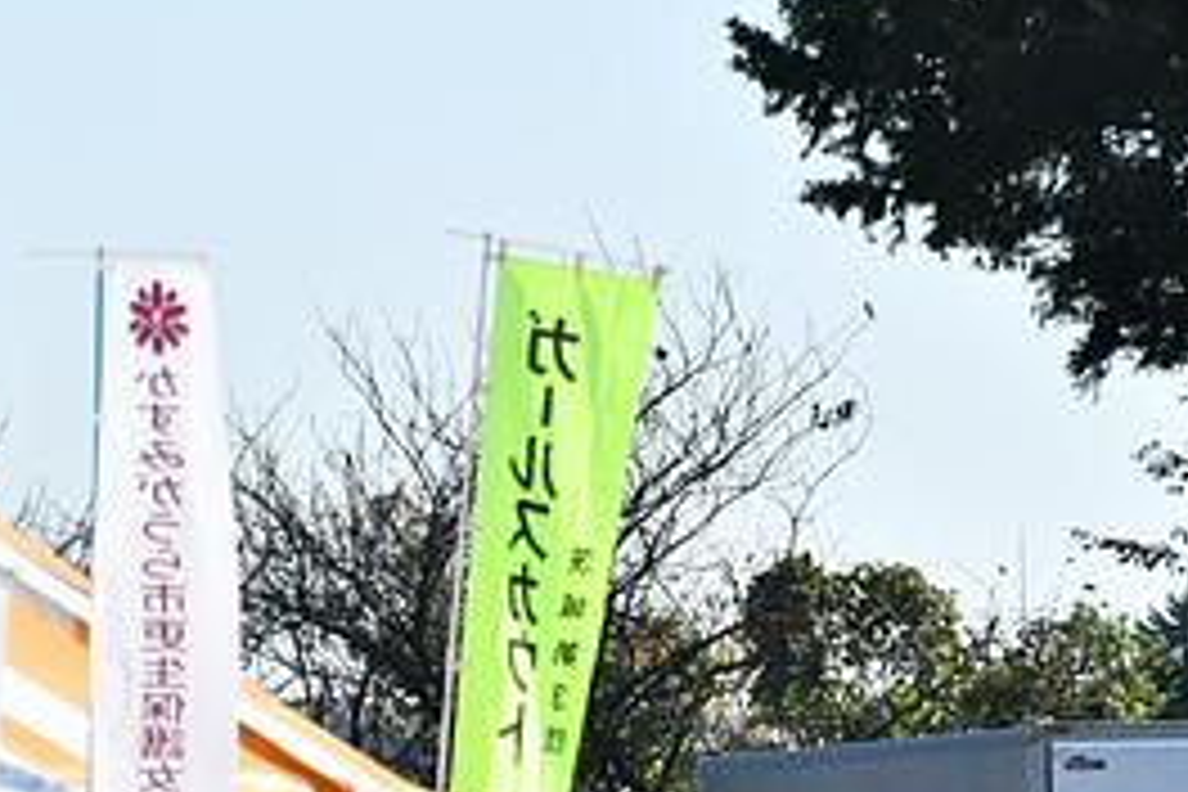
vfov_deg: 2.8
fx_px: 16070
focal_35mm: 487
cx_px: 122
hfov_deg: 4.2
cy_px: 763
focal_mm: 145
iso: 800
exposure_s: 1/3200
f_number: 7.1
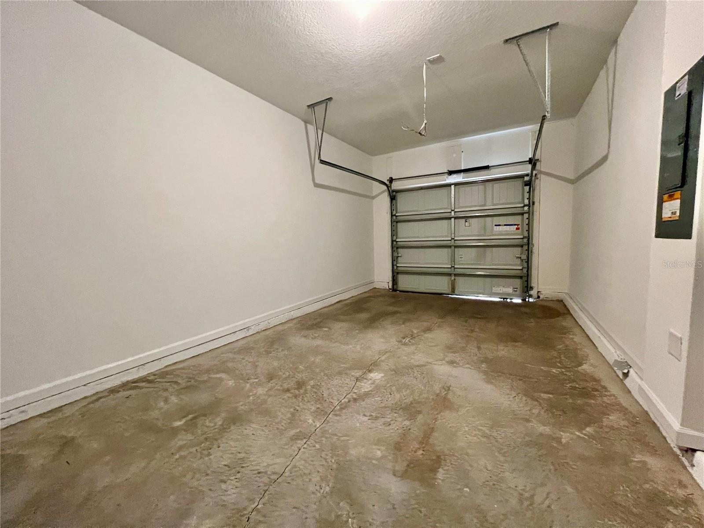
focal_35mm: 13
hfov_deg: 106.2
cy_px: 264
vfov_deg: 89.9
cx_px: 352
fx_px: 264
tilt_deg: -5.5
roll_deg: +2.2
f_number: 1.8
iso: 640
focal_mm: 1.57
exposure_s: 1/60
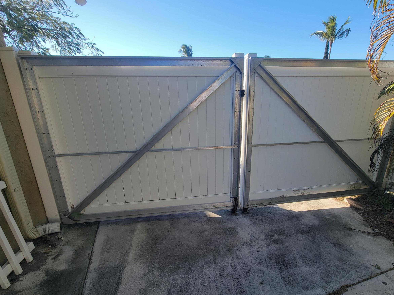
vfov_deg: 78.0
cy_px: 158
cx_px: 205
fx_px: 182
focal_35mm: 16
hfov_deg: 94.5
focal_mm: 2.2
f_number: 2.2
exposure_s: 1/622
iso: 50
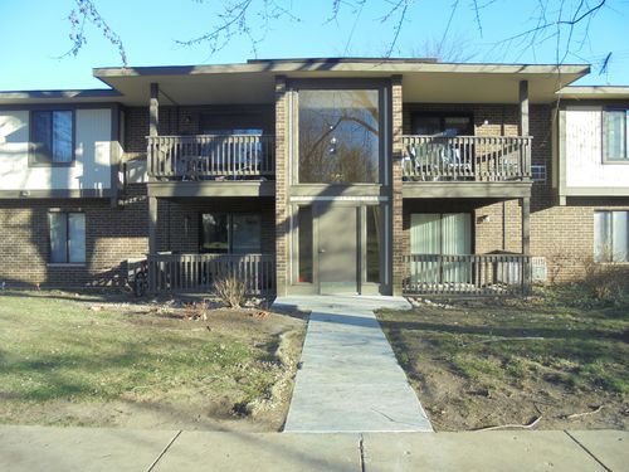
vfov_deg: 53.1
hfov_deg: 67.3
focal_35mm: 26
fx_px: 472
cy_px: 236
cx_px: 314
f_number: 3.5
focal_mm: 4.6
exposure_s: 1/250
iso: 100
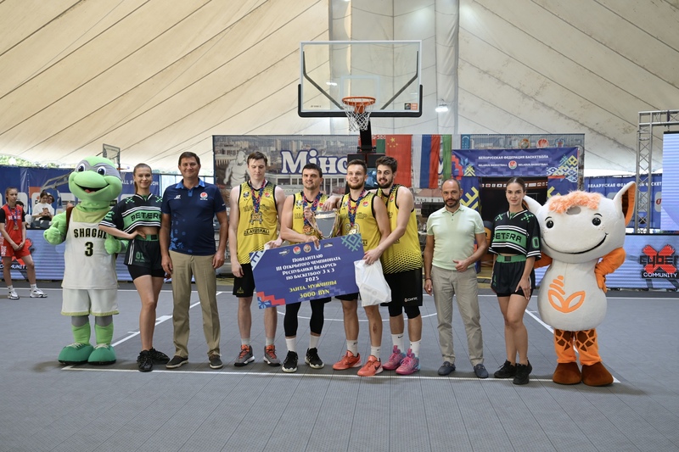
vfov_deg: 41.1
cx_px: 340
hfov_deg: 58.7
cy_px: 226
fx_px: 603
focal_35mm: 32
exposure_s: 1/250
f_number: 3.5
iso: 640
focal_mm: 32
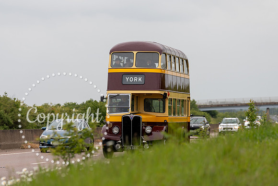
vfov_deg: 7.7
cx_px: 138
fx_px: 1380
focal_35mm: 179
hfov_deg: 11.5
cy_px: 113
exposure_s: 1/1000
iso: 250
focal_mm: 143
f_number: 3.5
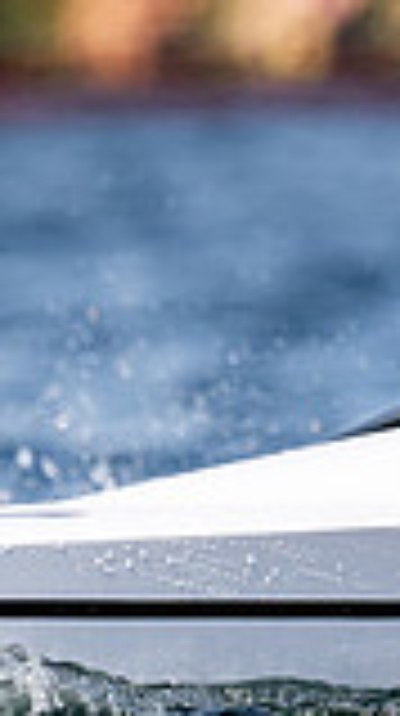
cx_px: -458
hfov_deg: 0.5
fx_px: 43455
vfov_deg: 0.9
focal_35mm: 2296
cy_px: 437
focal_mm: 400
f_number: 4.5
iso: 180
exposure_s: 1/2500
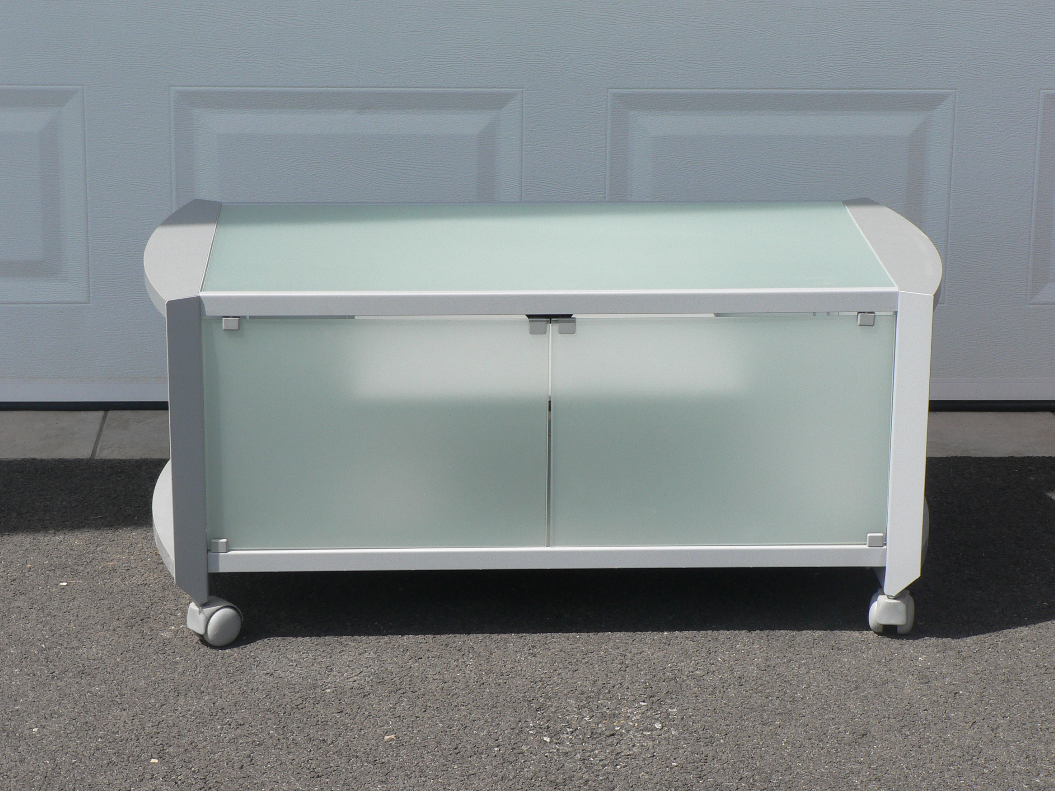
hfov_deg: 21.1
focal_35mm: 93
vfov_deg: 15.9
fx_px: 2834
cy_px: 396
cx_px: 528
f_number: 5.6
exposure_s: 1/400
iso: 80
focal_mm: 15.5
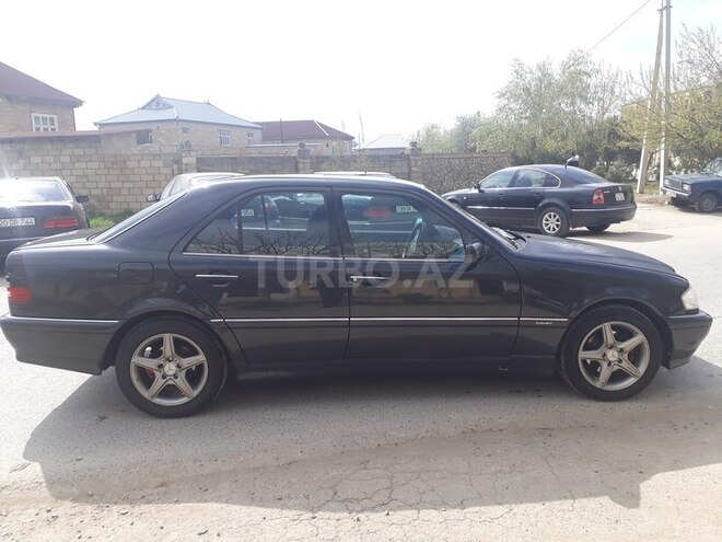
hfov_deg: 65.3
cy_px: 271
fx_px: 563
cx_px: 361
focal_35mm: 27
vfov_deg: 51.4
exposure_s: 1/1070
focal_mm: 3.6
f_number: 1.9
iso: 40
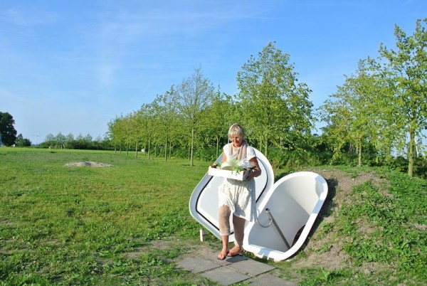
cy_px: 143
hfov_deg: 67.3
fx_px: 321
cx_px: 214
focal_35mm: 27
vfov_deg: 48.1
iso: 100
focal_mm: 10
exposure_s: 1/400
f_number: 5
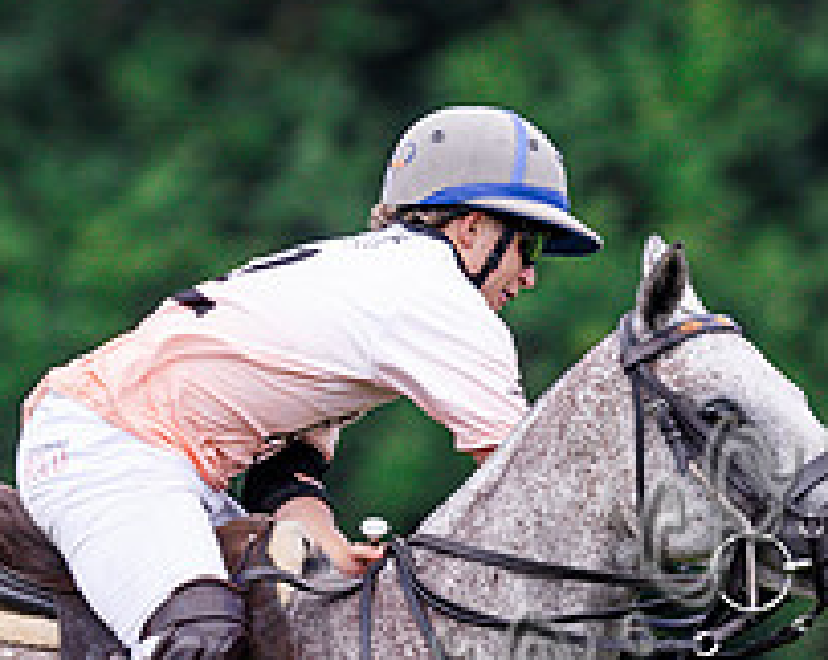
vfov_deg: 0.7
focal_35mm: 2141
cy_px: 902
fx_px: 52416
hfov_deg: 0.9
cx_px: 17
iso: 400
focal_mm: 500
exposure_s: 1/640
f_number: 6.3
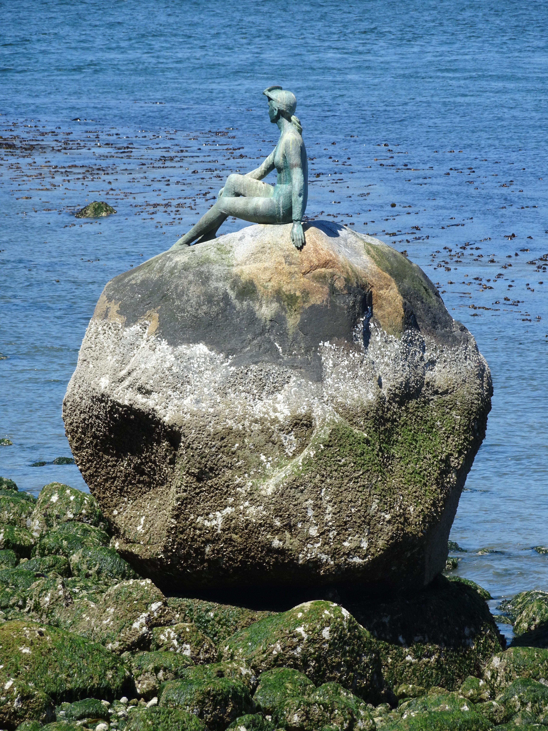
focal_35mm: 280
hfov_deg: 5.3
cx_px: 274
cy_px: 366
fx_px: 5910
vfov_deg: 7.1
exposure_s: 1/250
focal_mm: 47.87
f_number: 6.3
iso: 80
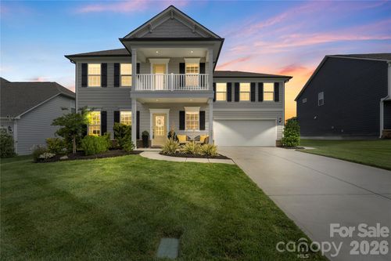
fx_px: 174
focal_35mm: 16
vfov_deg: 73.7
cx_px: 196
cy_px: 130
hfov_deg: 96.8
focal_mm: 16
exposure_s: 1/40
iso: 100
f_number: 14
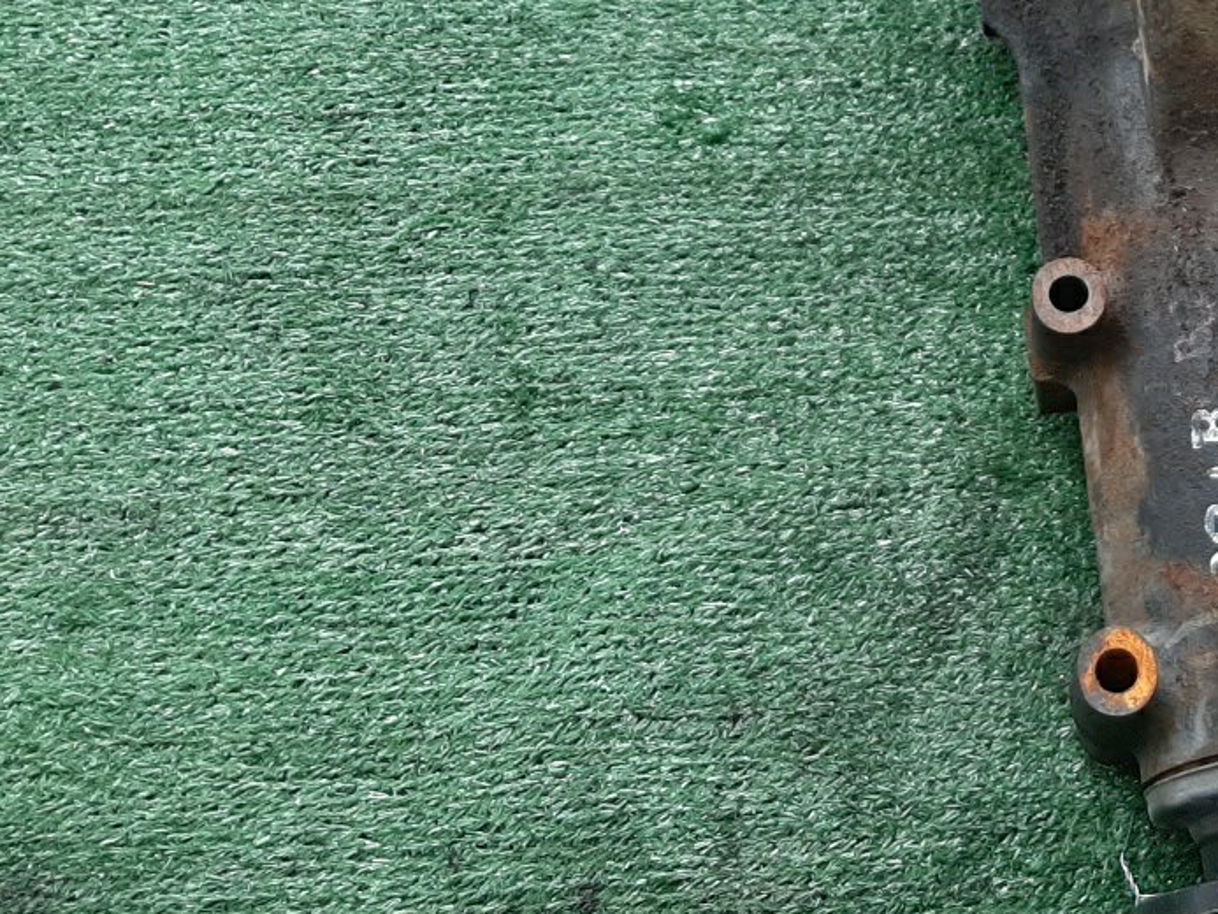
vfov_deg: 26.7
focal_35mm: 54
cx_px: 1200
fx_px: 1900
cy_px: 216
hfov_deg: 32.8
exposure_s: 1/50
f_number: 1.7
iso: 58
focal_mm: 3.93
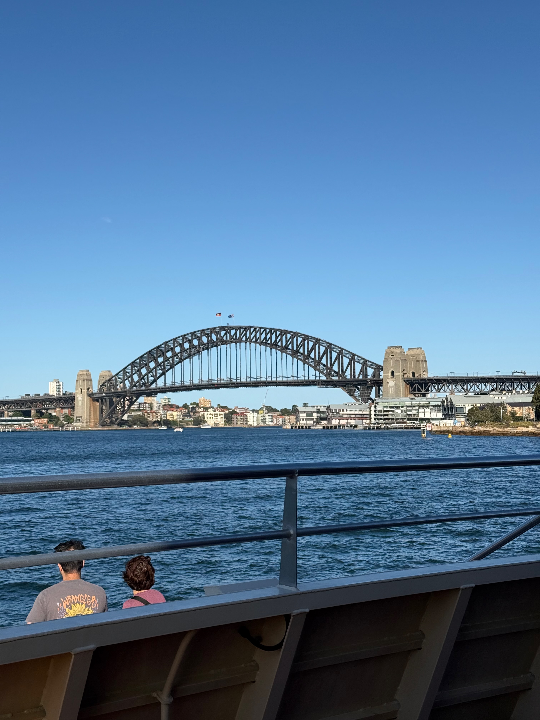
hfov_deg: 30.3
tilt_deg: +6.3
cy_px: 360
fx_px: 998
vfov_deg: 39.7
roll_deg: +0.6
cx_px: 270
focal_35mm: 48
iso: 80
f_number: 1.78
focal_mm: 6.76
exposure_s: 1/8772
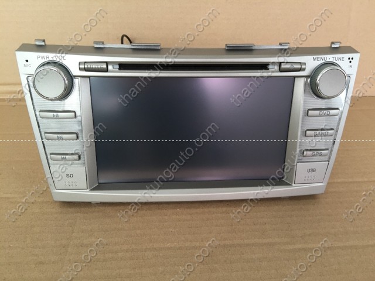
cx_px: 188
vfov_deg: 48.2
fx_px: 314
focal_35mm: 29
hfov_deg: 61.7
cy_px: 140
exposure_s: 1/60
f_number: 2.2
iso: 40
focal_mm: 4.15
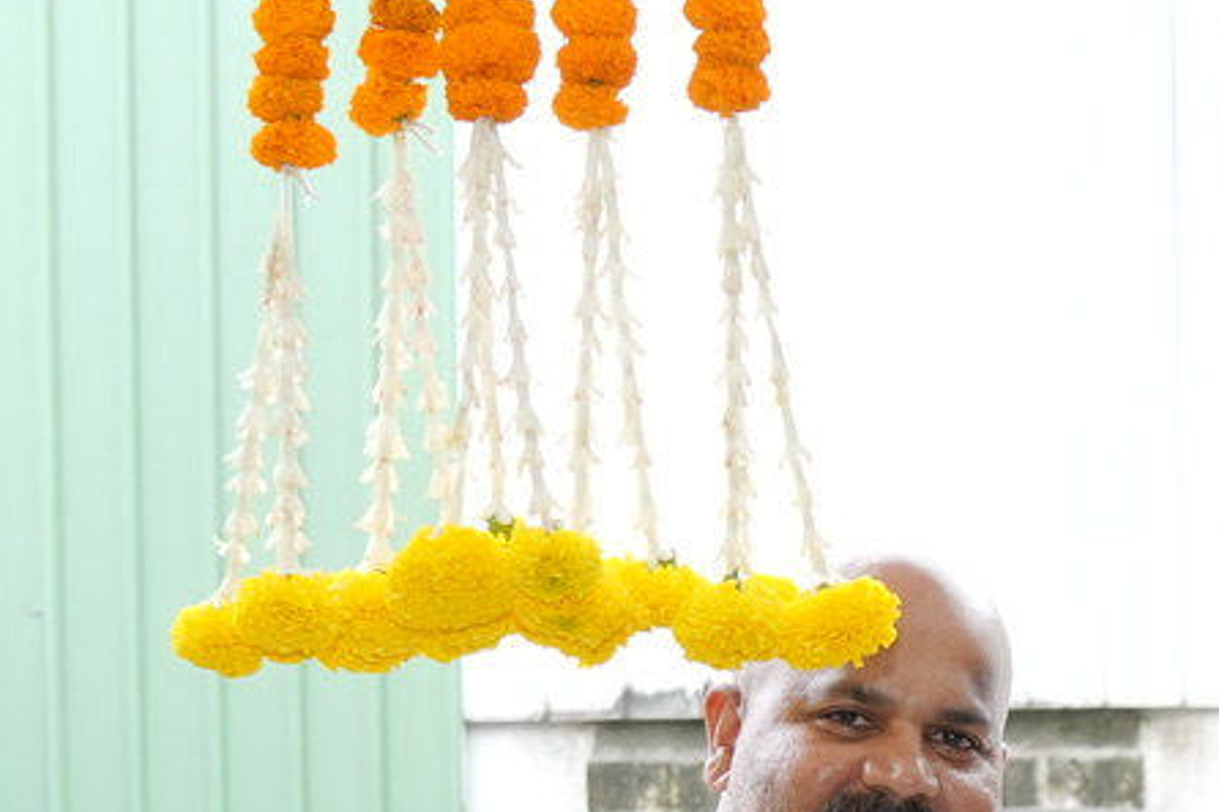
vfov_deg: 7.3
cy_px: 1610
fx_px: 6126
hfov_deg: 10.9
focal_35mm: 181
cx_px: 1828
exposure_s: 1/160
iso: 800
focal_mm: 35
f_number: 4.5
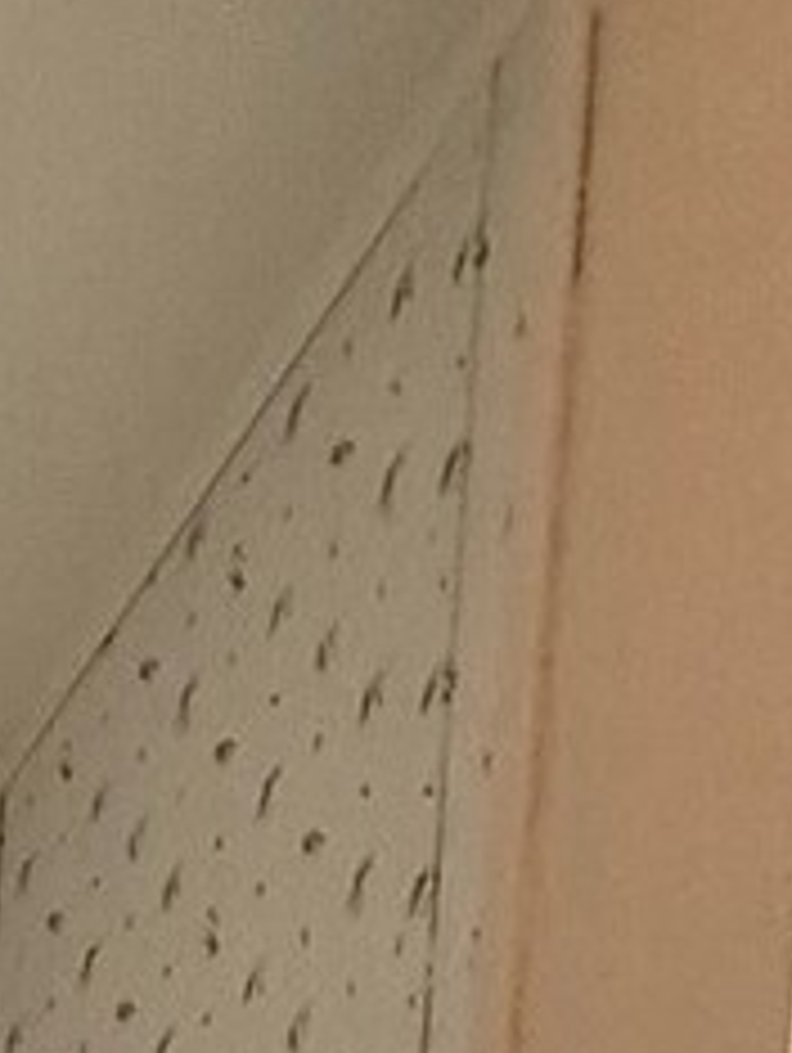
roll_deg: -1.7
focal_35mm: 86
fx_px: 2619
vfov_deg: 14.3
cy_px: 2592
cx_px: -882
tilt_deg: -5.9
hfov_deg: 14.0
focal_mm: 2.22
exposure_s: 1/80
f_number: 2.2
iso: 320
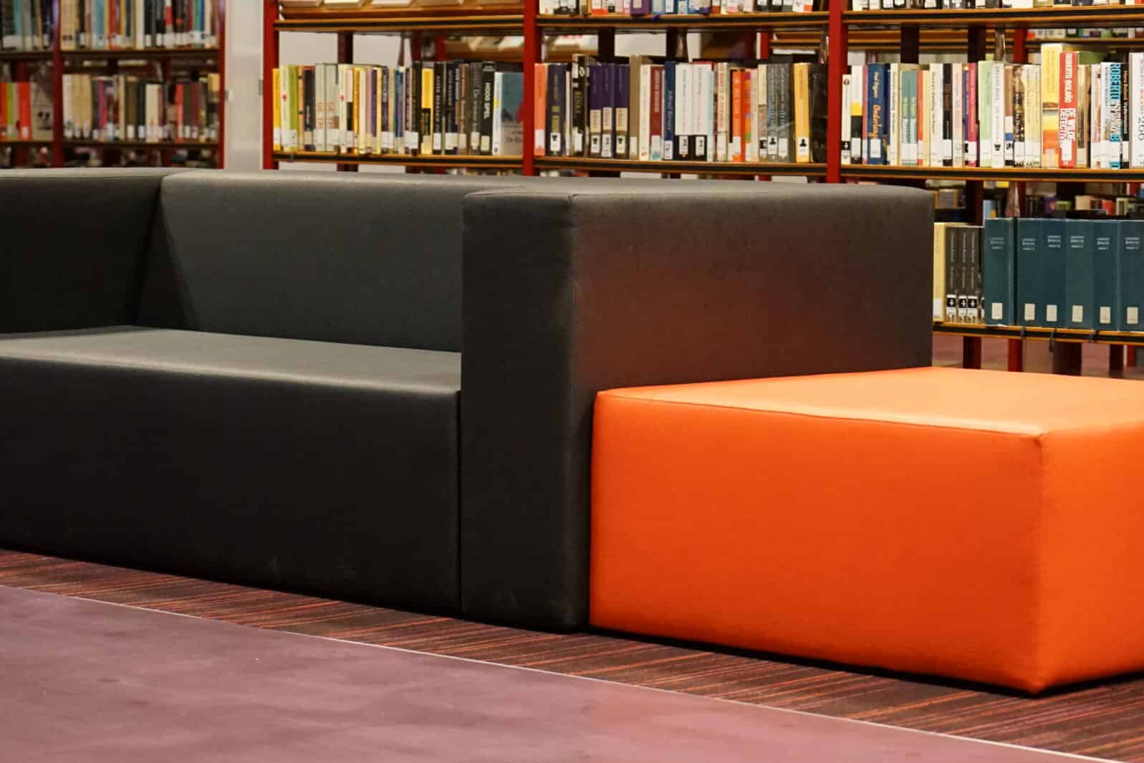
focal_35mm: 101
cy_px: 399
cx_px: 550
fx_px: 3210
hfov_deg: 20.2
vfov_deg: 13.6
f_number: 4
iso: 3200
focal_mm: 63
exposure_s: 1/160
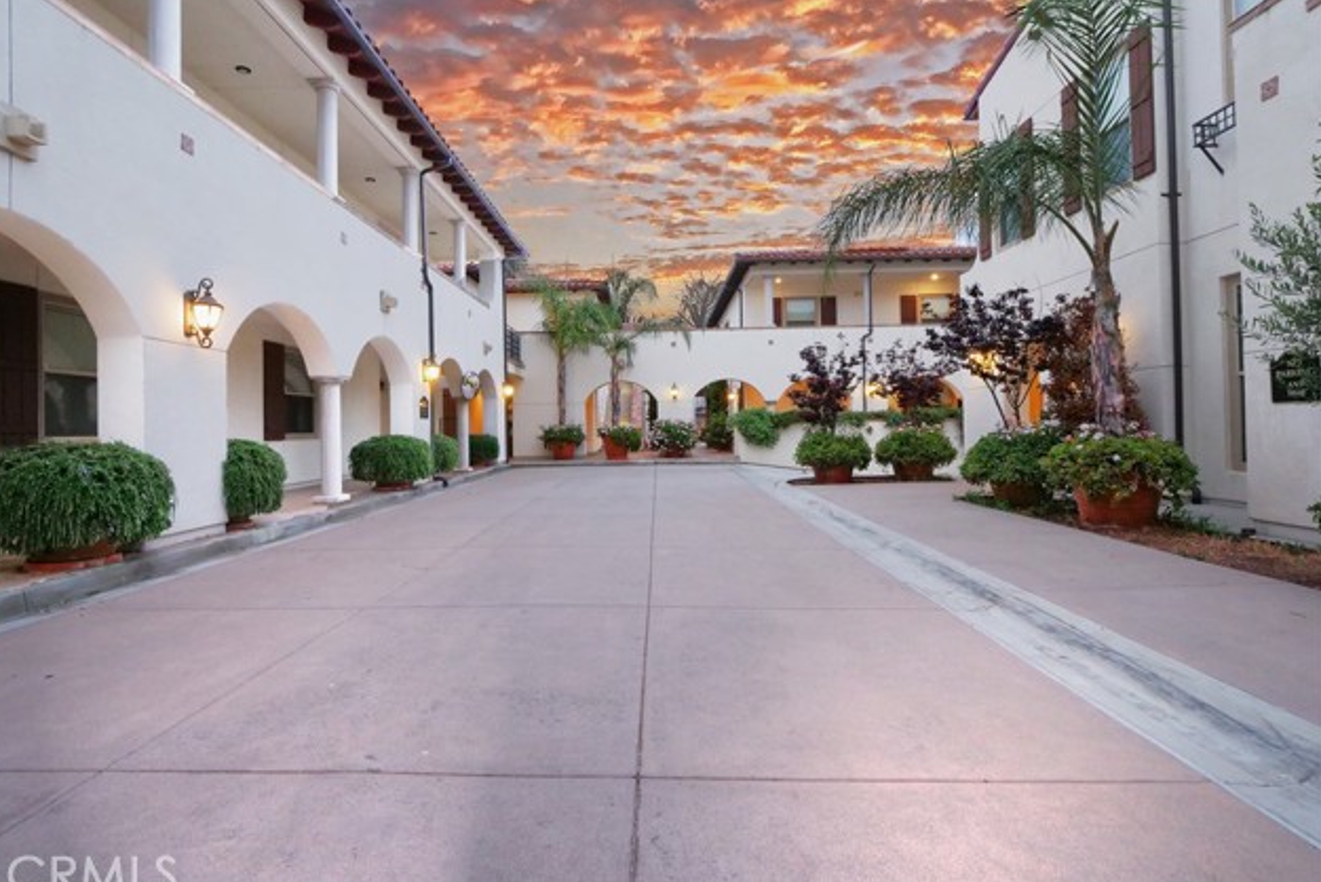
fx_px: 624
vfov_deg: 70.3
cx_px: 648
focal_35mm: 17
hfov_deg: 93.2
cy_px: 399
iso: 1600
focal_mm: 8
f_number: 9
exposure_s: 1/15
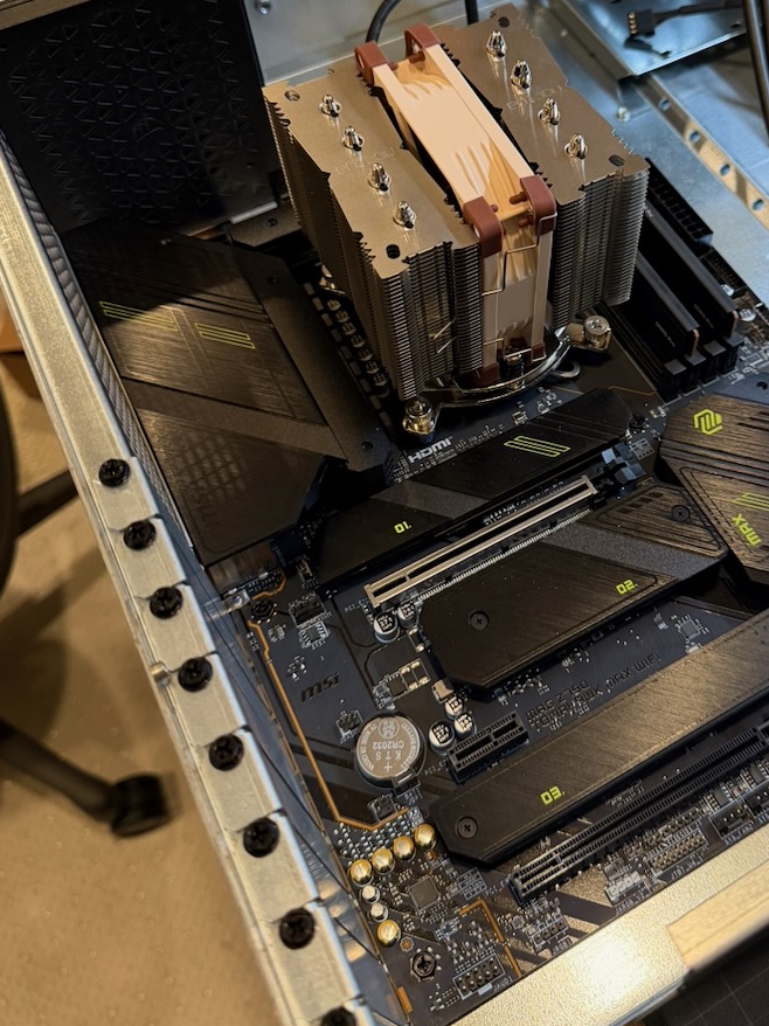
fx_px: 1037
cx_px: 512
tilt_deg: -55.7
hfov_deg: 40.2
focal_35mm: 35
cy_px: 369
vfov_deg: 51.9
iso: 320
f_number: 1.78
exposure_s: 1/60
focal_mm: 6.76
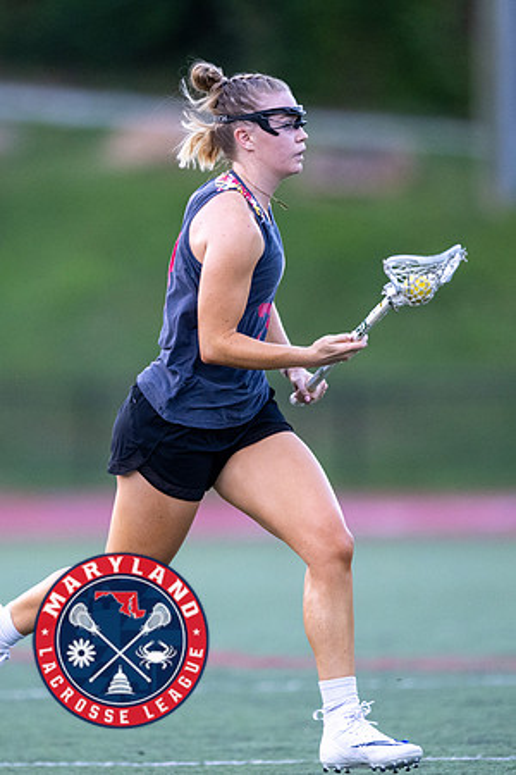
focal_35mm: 662
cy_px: 357
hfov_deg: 2.1
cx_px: 178
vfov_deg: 3.1
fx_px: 14240
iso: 2500
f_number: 2.8
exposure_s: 1/1000
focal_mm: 400
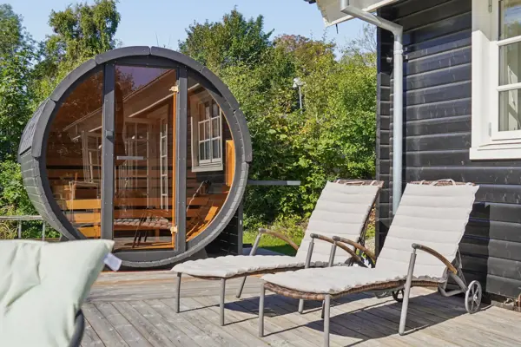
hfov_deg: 45.0
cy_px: 174
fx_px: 629
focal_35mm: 44
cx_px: 260
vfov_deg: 30.8
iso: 200
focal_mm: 29
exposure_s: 1/800
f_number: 4
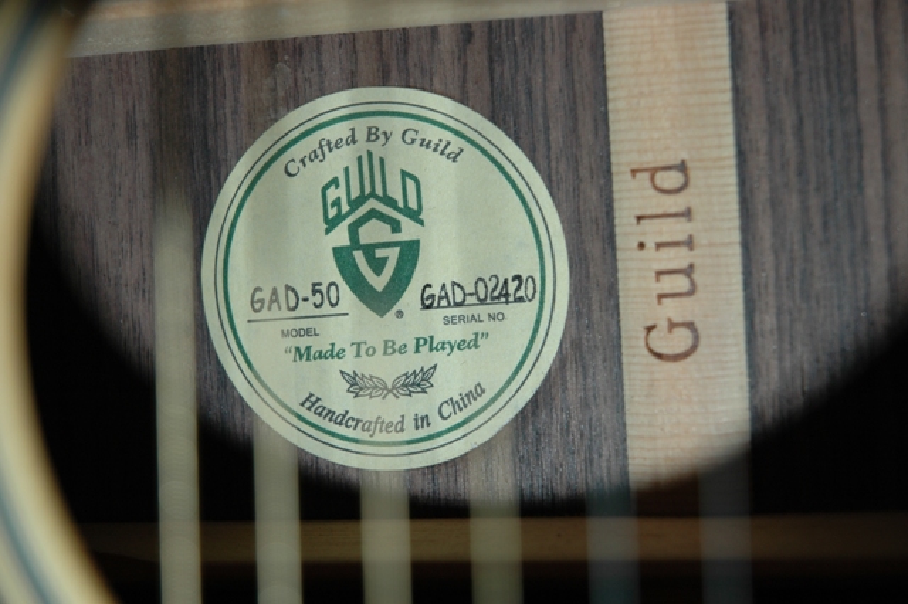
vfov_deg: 13.0
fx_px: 2647
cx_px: 454
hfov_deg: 19.5
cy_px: 302
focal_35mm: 105
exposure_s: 1/60
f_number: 4.5
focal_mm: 70
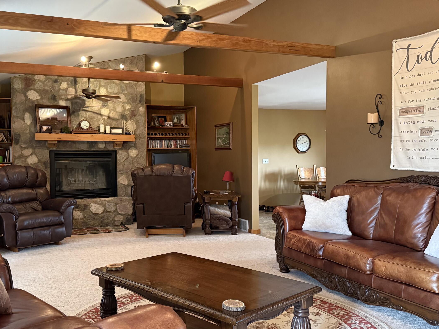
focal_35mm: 34
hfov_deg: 53.7
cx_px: 180
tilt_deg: -2.0
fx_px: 431
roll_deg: +0.0
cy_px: 173
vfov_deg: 41.8
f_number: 1.78
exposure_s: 1/60
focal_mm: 6.76
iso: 800
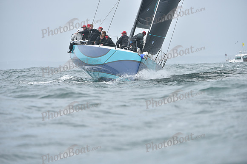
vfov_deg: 4.7
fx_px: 1990
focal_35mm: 290
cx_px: 124
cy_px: 82
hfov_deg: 7.1
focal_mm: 290
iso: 320
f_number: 6.3
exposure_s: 1/1000
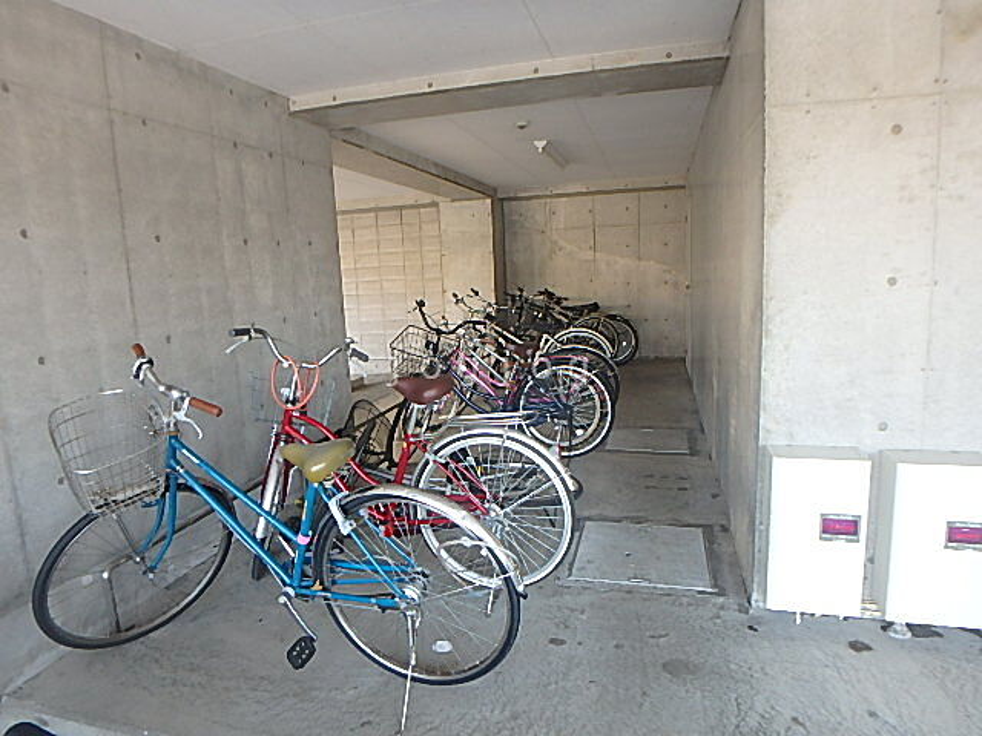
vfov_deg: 63.4
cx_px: 491
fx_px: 596
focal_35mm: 21
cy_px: 368
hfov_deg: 79.0
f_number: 3.5
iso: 250
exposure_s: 1/30
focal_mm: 3.7
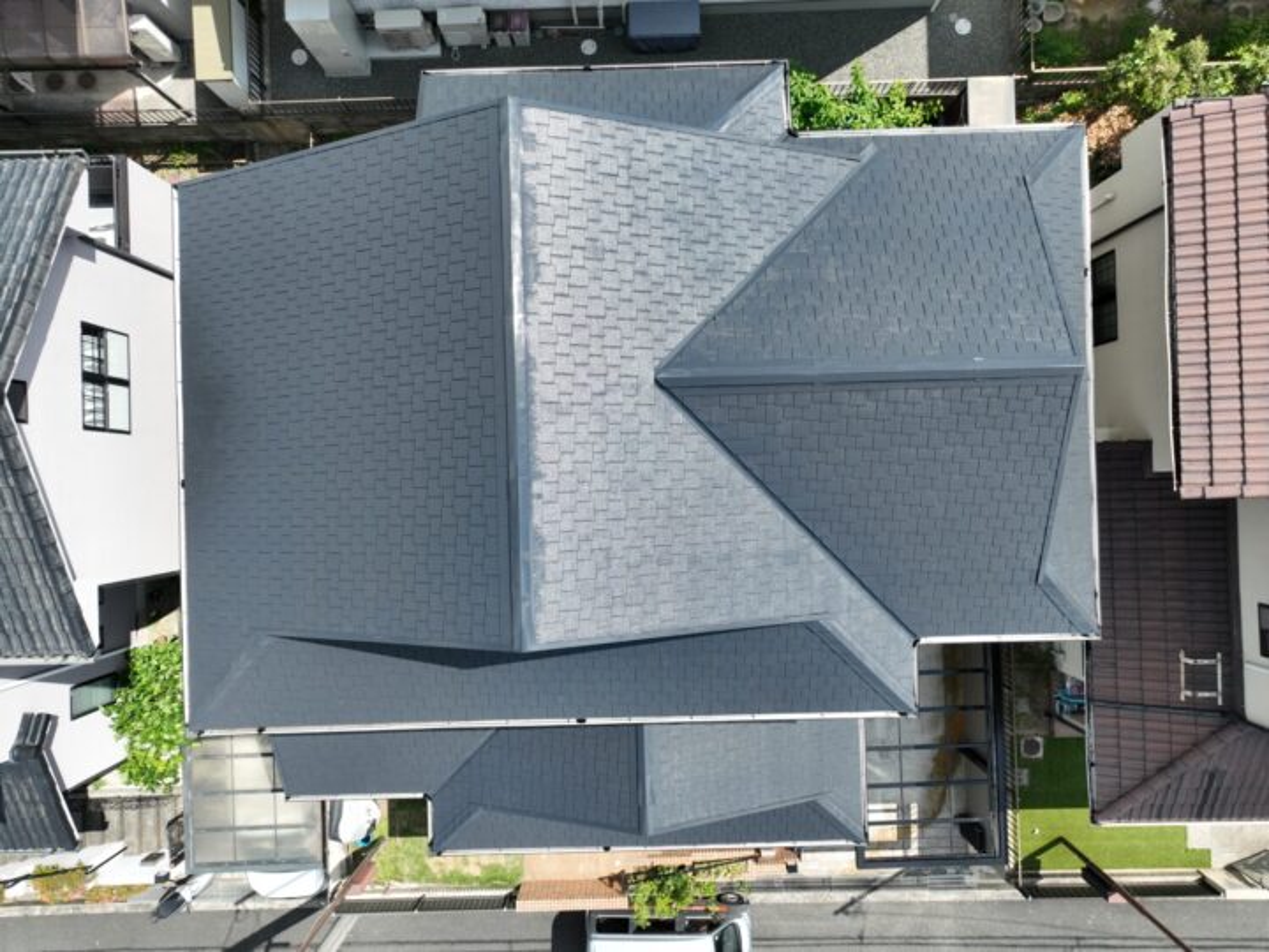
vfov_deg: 56.8
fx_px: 880
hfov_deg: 71.6
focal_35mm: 24
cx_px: 634
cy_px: 476
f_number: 2.8
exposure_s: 1/1250
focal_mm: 12.29
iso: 120
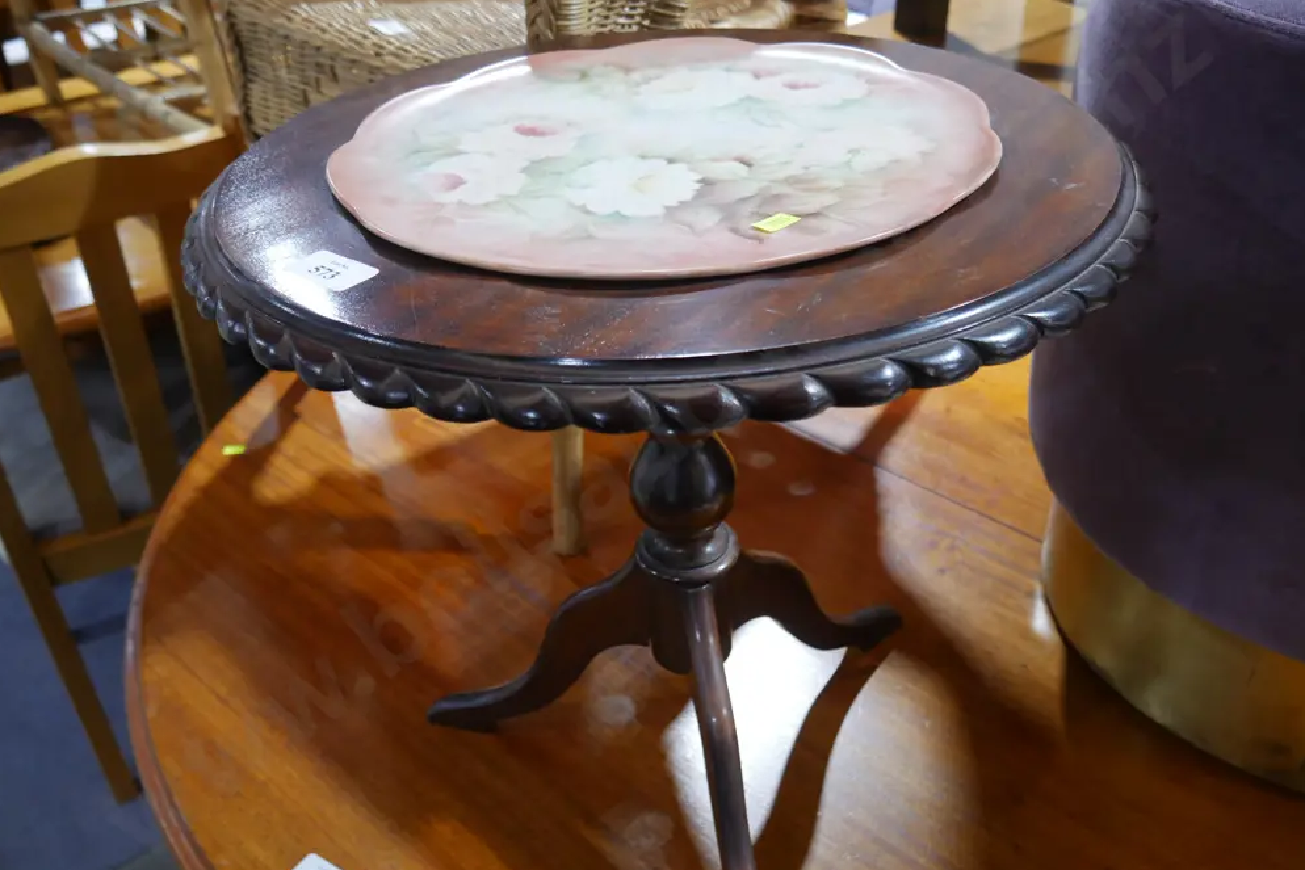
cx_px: 659
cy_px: 438
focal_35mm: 30
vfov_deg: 43.6
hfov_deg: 61.9
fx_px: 1088
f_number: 3.5
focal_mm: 14
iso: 800
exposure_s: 1/60
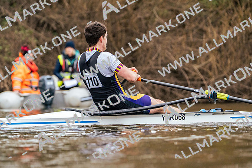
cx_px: 126
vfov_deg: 3.6
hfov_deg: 5.4
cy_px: 84
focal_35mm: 382
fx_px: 2675
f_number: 6.3
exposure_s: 1/2000
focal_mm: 382
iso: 5000
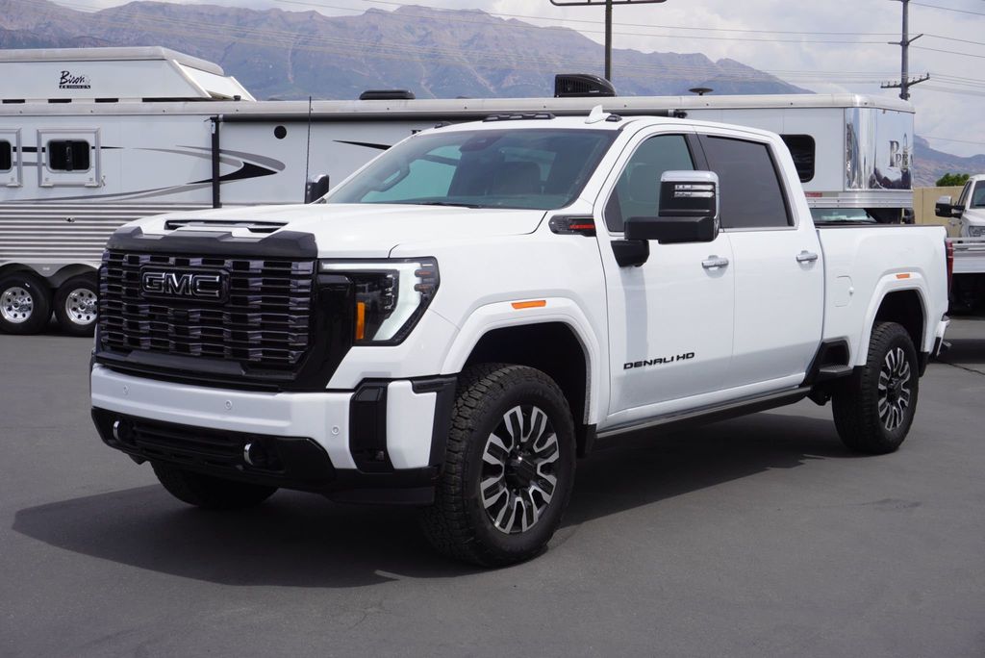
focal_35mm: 50
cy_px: 329
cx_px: 492
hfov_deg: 39.9
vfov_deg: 27.3
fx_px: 1355
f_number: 11
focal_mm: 33
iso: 100
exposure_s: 1/200
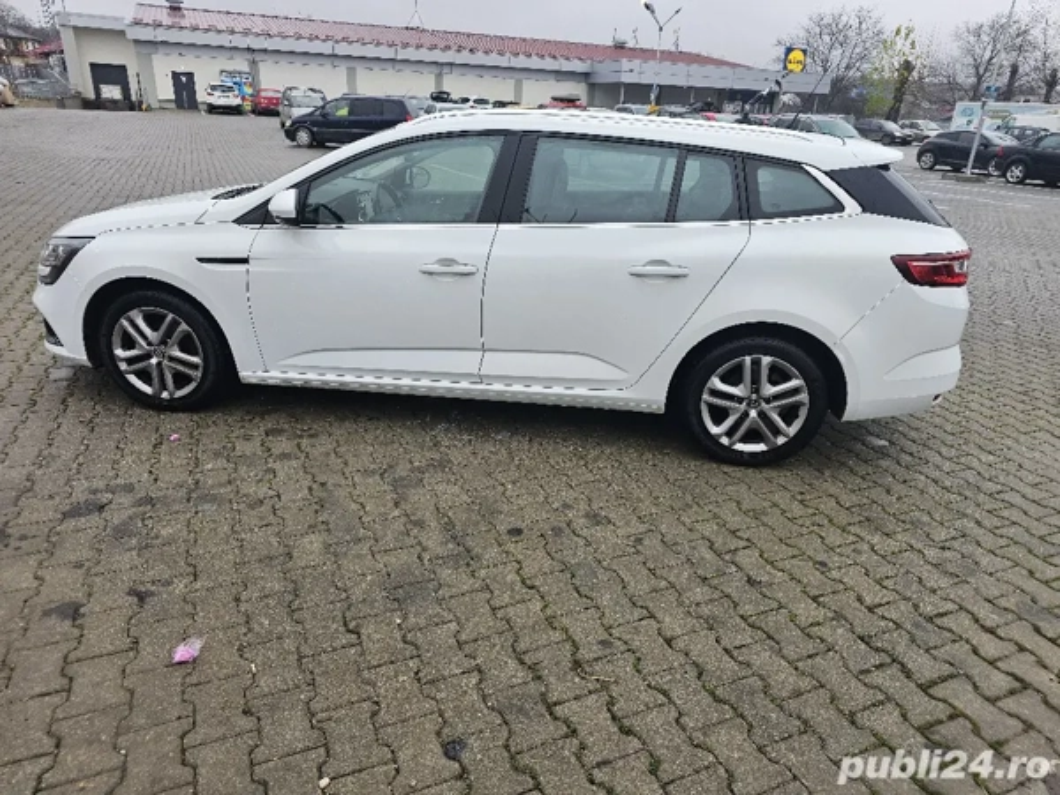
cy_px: 398
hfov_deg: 73.9
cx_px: 530
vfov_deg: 58.9
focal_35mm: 23
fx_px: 704
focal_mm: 6.3
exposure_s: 1/192
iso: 32
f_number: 1.7
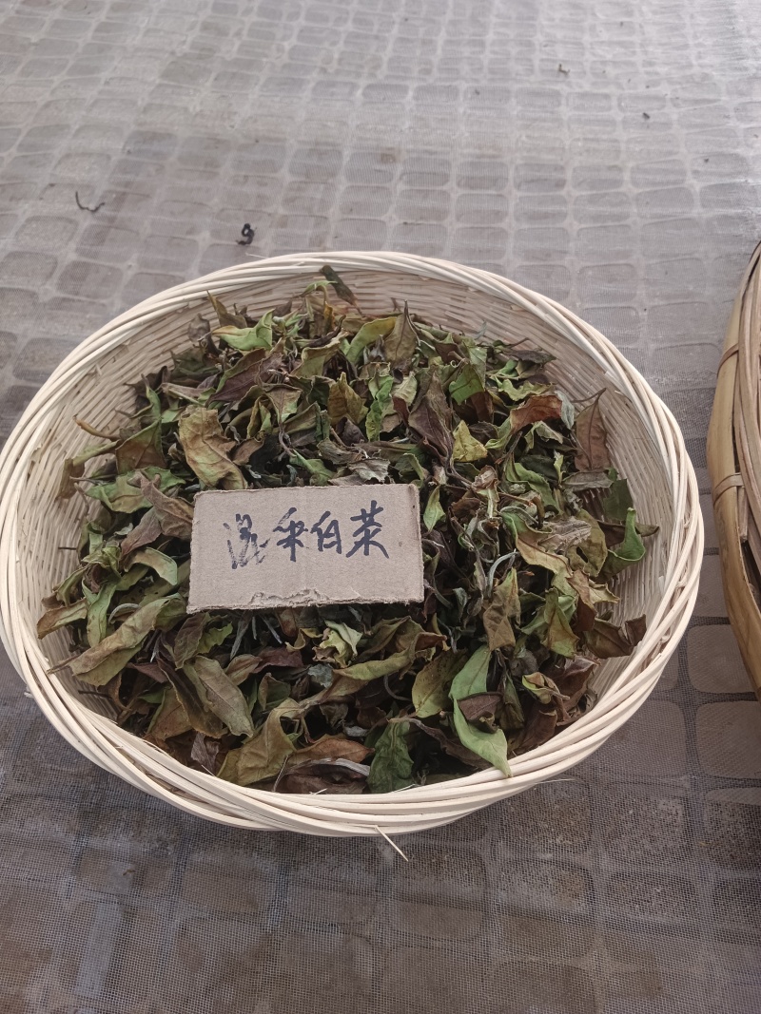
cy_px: 507
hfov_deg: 53.1
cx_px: 380
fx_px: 762
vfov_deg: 67.3
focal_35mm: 26
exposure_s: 1/100
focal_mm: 3.96
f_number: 1.8
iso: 746
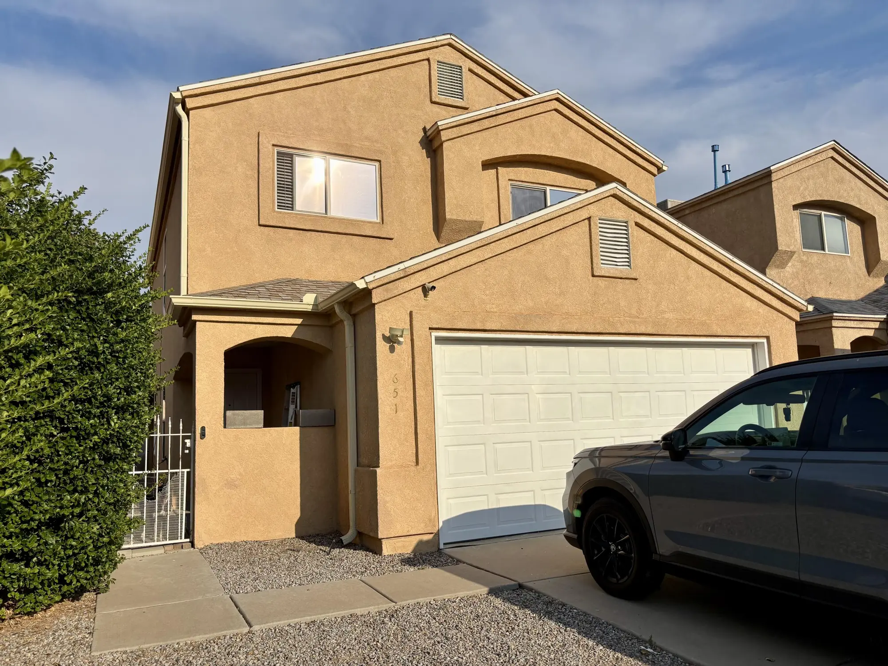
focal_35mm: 26
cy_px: 333
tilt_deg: +6.6
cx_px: 444
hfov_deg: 67.3
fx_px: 667
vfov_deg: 53.1
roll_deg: +2.4
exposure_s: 1/7692
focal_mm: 5.96
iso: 50
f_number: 1.6
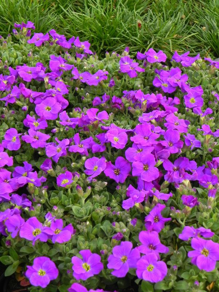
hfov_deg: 19.6
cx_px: 110
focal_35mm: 75
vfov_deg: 26.0
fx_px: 633
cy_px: 146
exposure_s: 1/160
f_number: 4.5
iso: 160
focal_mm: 13.4
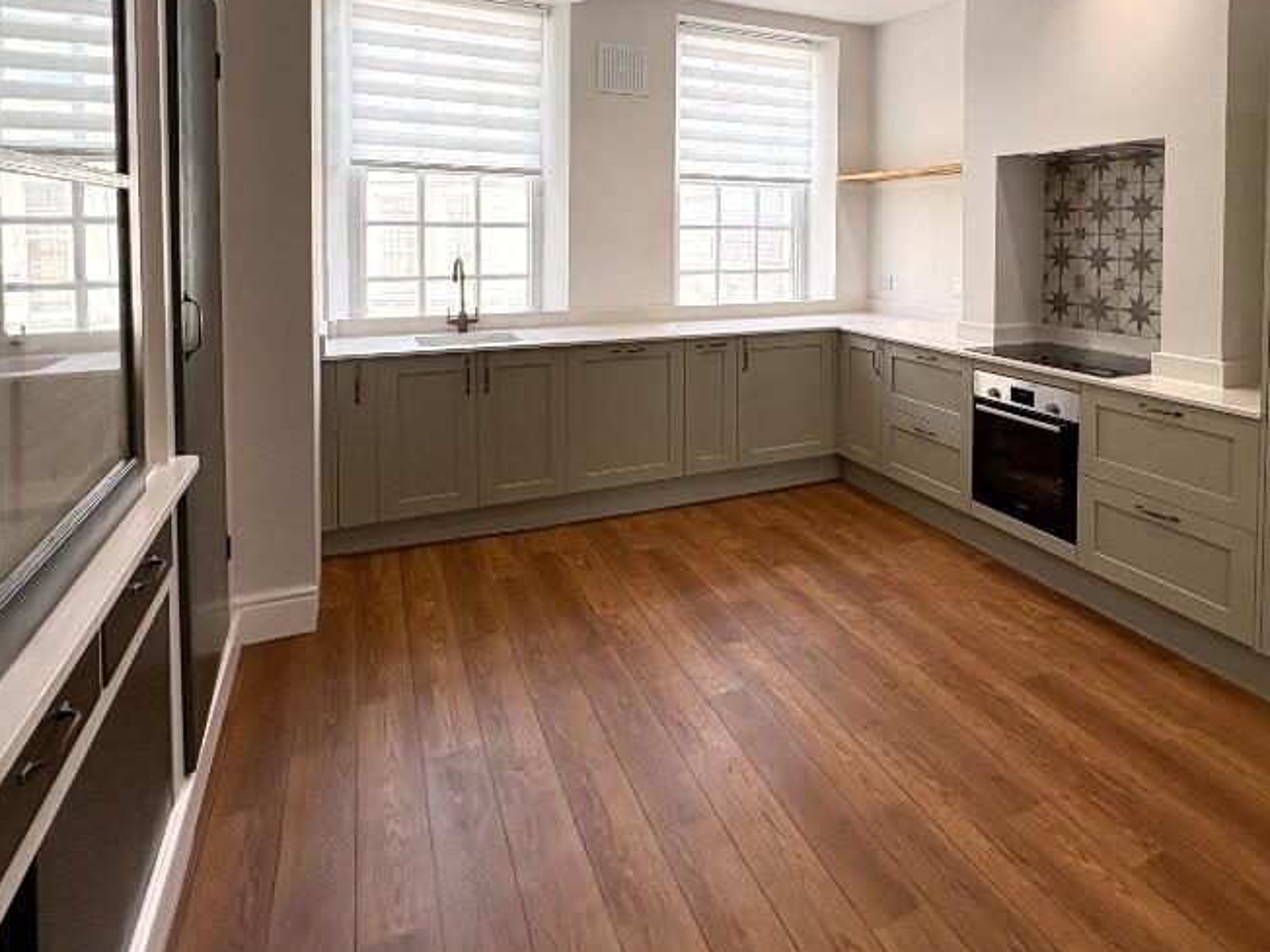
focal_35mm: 22
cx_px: 804
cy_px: 259
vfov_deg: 58.5
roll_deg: -0.5
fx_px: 807
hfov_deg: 74.9
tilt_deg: -1.8
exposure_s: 1/218
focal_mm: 2.22
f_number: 2.2
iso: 64
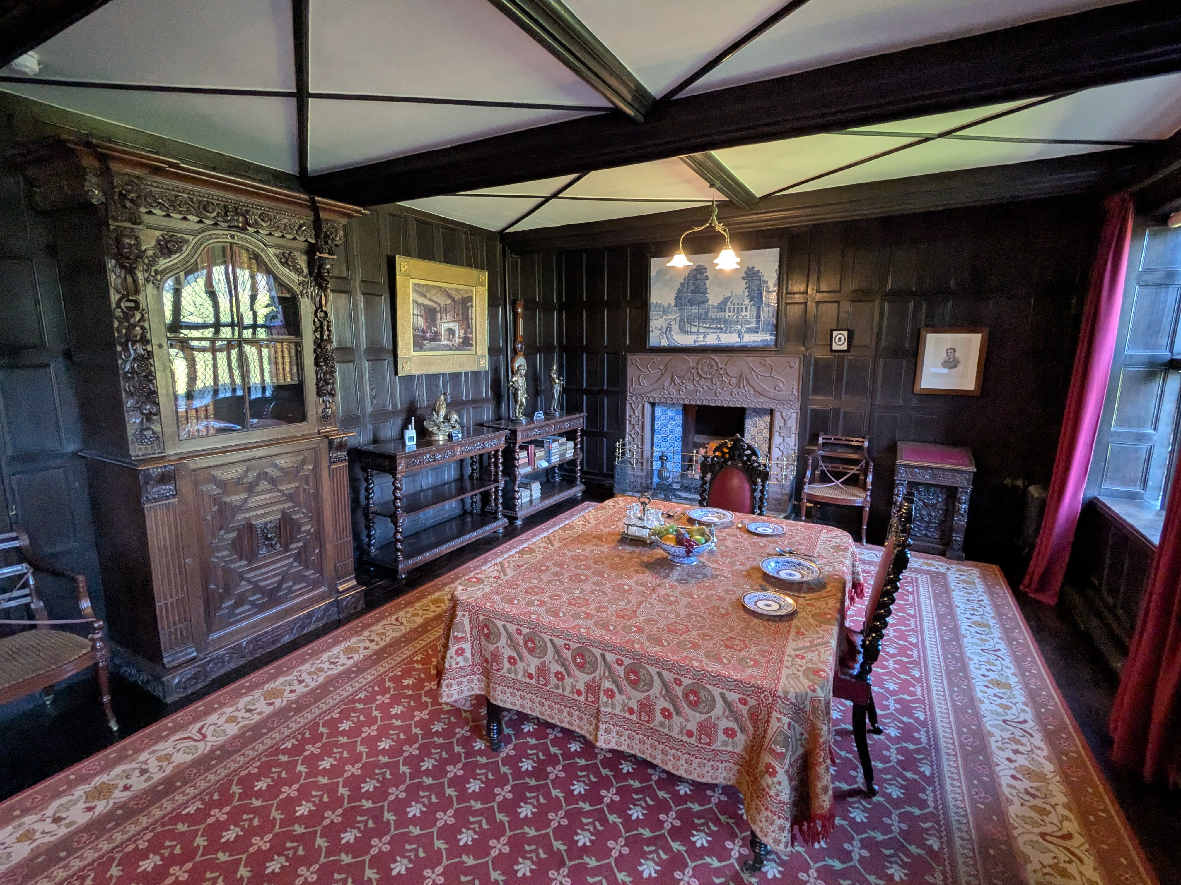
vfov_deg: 78.1
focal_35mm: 16
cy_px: 442
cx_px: 590
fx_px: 546
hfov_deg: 94.5
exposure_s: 1/25
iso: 407
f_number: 2.2
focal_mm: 2.35
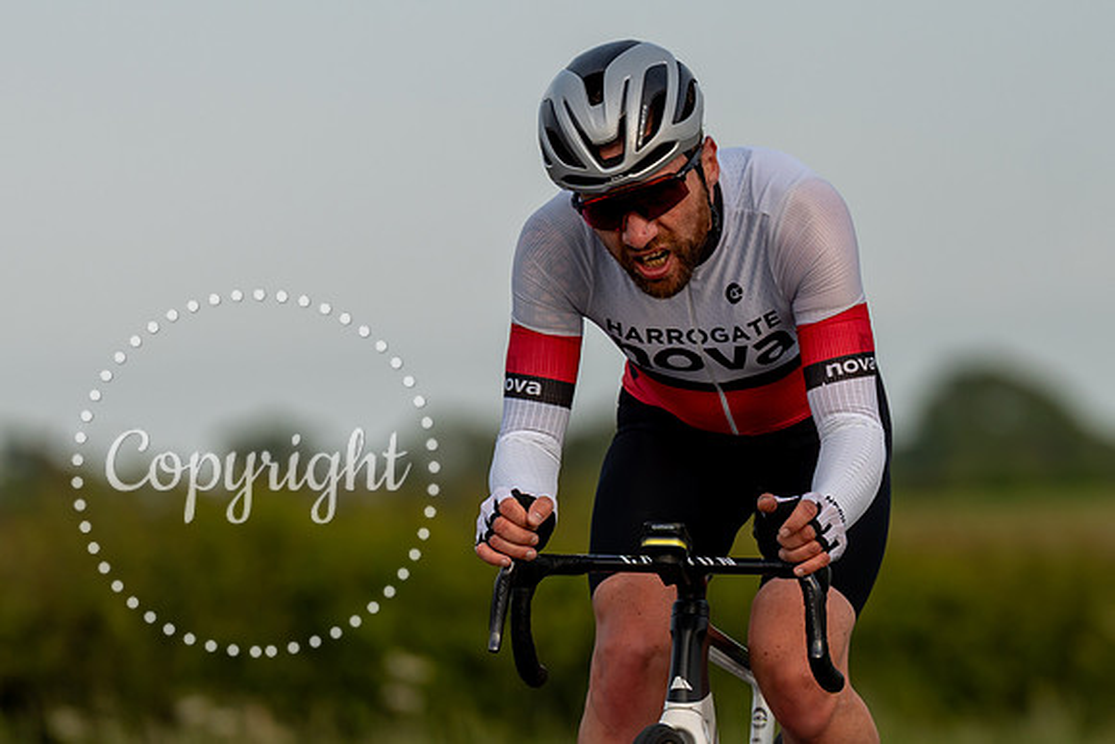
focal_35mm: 444
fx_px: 13745
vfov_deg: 3.1
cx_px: 742
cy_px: 403
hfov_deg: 4.6
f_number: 3.2
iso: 125
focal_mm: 200
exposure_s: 1/1000
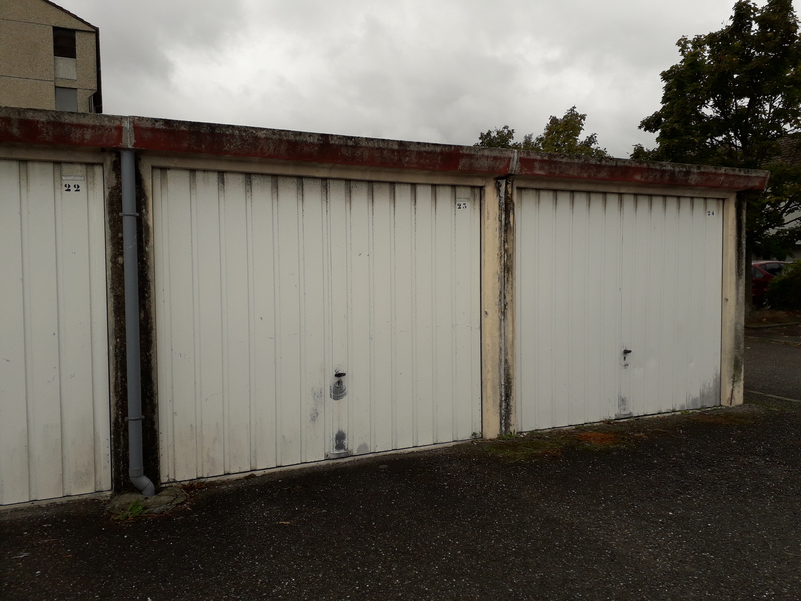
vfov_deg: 51.4
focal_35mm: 27
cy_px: 300
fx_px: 625
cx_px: 400
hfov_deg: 65.3
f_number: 1.9
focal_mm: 3.6
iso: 40
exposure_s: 1/622
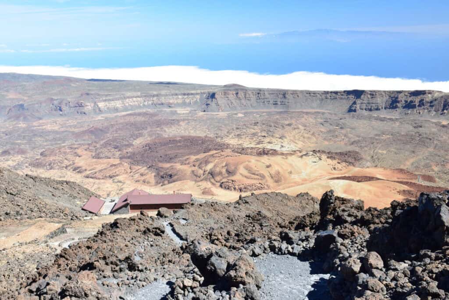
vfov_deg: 33.0
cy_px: 150
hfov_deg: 47.9
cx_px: 224
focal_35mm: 40
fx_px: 505
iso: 400
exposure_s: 1/100
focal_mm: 27
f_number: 13
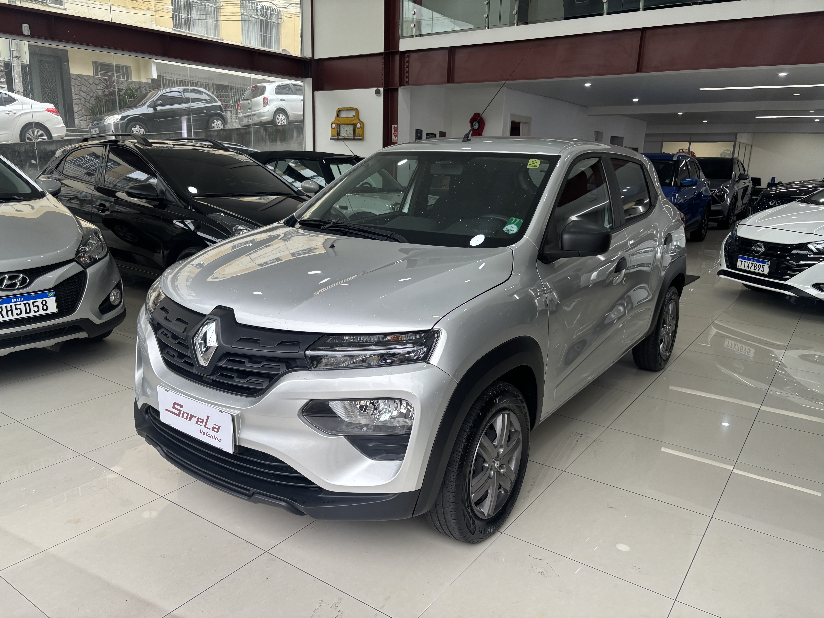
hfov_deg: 67.3
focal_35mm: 26
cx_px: 412
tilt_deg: -13.7
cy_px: 309
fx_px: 619
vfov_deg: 53.1
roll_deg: -1.2
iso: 125
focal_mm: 5.96
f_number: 1.6
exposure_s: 1/120
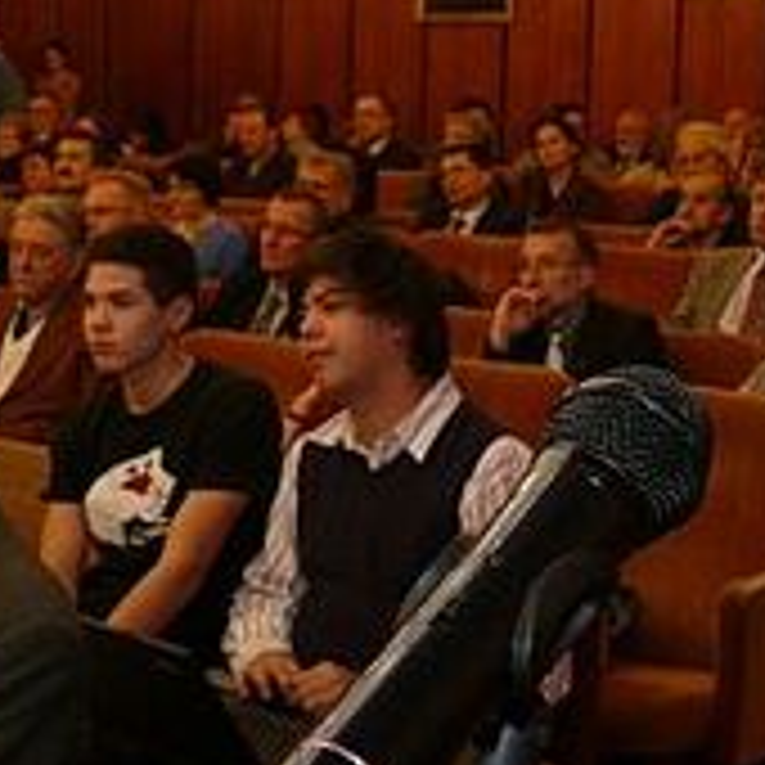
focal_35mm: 73
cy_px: 346
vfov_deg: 23.7
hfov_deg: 23.6
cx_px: 256
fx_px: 1825
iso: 100
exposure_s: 1/30
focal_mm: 7.4
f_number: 4
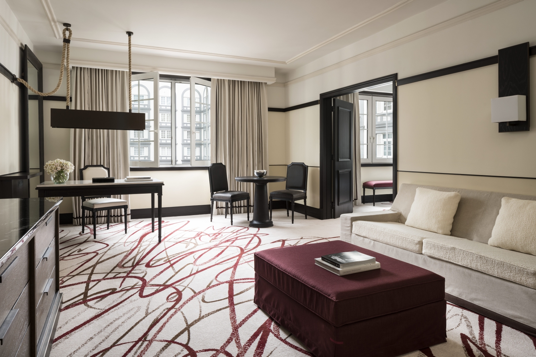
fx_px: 357
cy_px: 178
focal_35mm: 24
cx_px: 268
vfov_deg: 53.1
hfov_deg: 73.7
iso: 100
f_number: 13
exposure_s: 6
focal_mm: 24
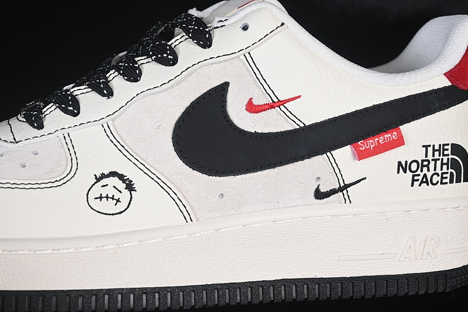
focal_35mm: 75
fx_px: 975
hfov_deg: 27.0
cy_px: 156
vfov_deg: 18.2
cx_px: 234
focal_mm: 50
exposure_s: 1/80
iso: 160
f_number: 7.1
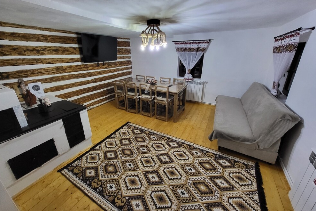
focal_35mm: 14
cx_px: 154
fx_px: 123
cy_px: 94
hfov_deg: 104.2
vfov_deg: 80.9
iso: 320
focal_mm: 1.74
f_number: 2.2
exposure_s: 1/50
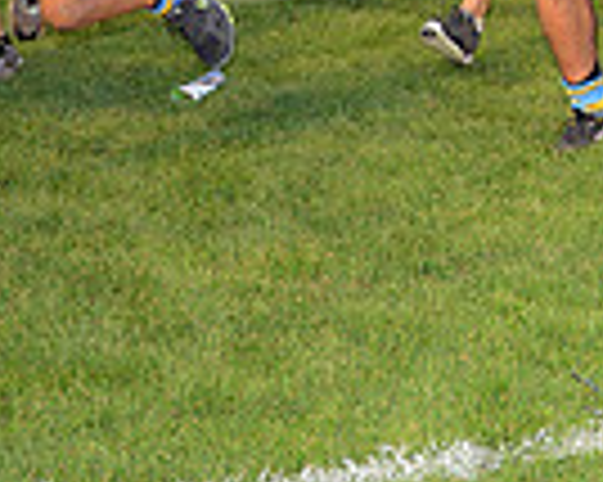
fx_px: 2247
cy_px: -318
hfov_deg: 14.0
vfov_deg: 11.5
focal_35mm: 126
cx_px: 1004
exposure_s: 1/160
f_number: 2.8
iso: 400
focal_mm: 31
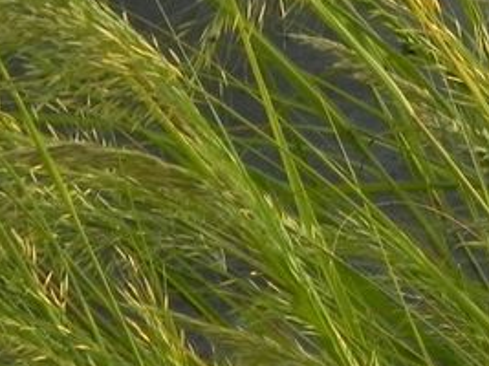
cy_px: -73
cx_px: 376
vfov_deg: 2.3
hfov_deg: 3.1
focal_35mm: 648
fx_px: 9150
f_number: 5.6
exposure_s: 1/60
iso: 160
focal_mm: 28.8
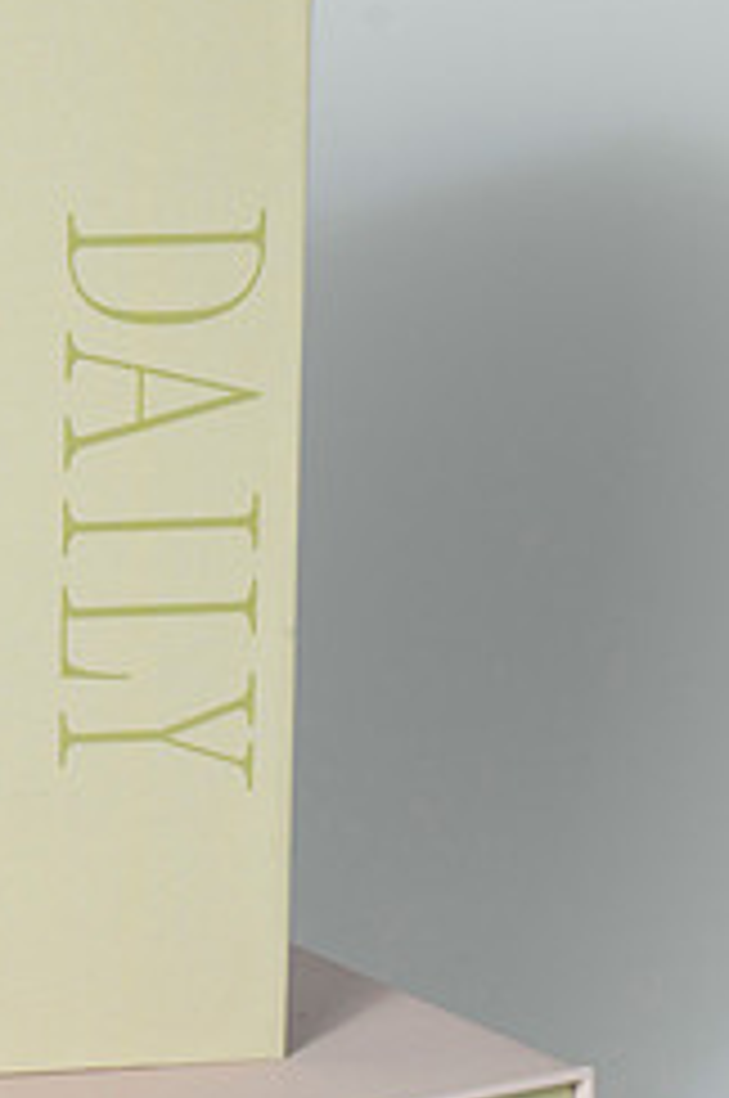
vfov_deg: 12.2
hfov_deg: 8.0
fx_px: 5148
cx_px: -222
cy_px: 726
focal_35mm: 169
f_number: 9
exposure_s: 1/200
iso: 200
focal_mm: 50
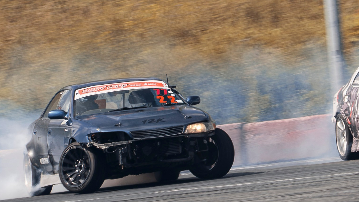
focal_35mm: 568
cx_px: 305
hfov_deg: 3.8
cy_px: 117
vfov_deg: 2.1
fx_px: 5408
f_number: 10
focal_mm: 140
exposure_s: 1/125
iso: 100
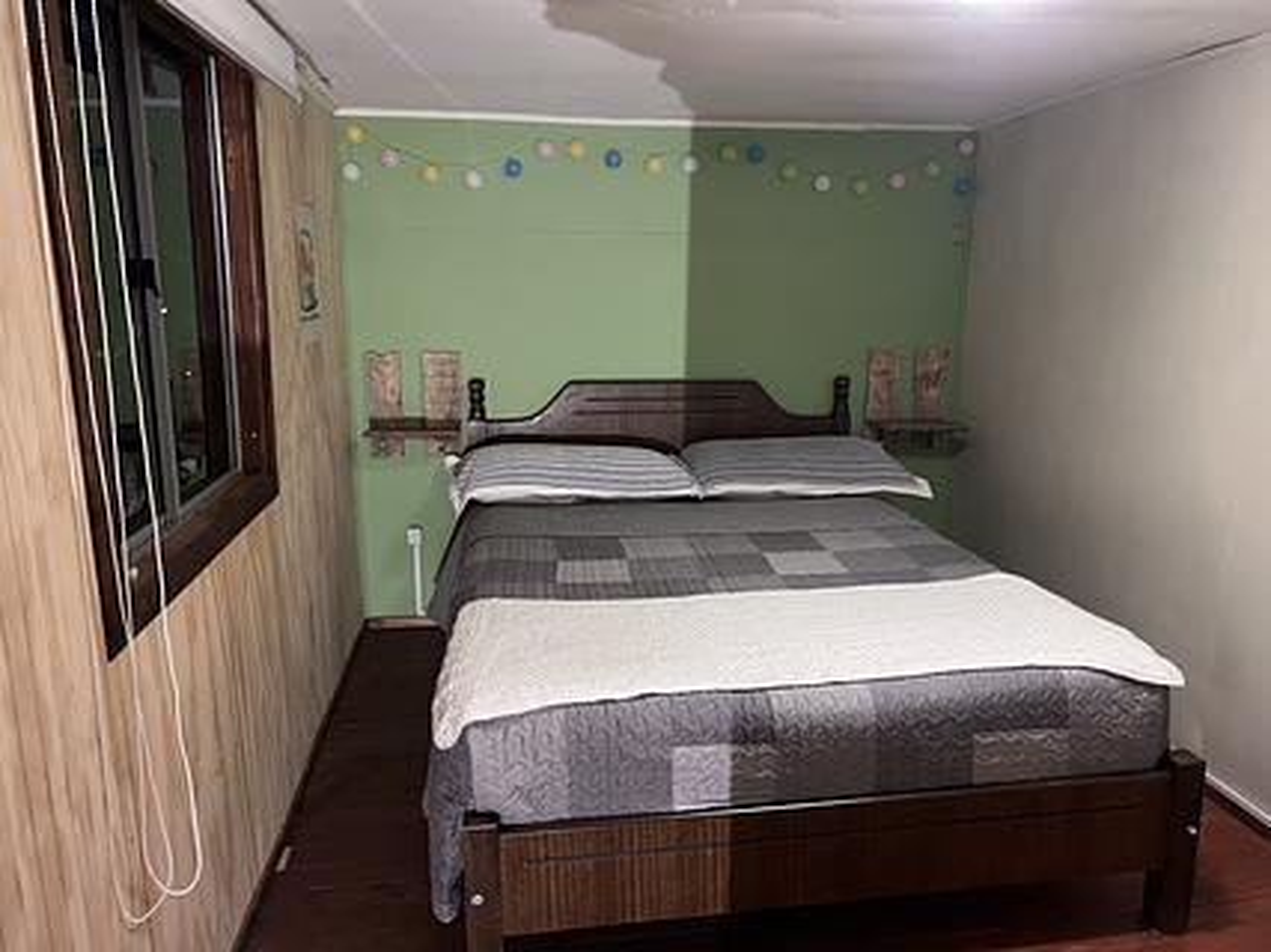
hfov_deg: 67.3
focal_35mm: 26
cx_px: 636
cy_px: 476
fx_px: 954
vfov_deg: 53.0
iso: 400
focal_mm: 5.7
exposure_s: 1/33
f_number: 1.5
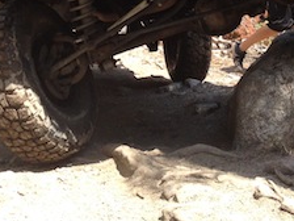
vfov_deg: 14.2
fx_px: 849
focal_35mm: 100
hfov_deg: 19.6
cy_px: -62
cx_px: 143
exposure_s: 1/665
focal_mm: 4.28
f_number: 2.4
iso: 80
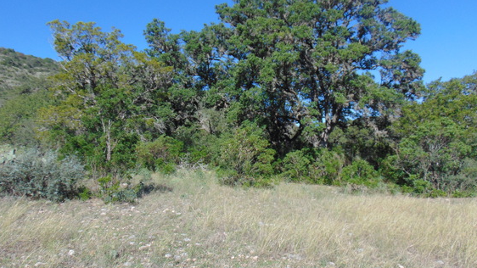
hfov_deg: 62.6
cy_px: 118
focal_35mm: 31
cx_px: 233
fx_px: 392
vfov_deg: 37.7
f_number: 3
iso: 80
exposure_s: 1/1000
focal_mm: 4.5
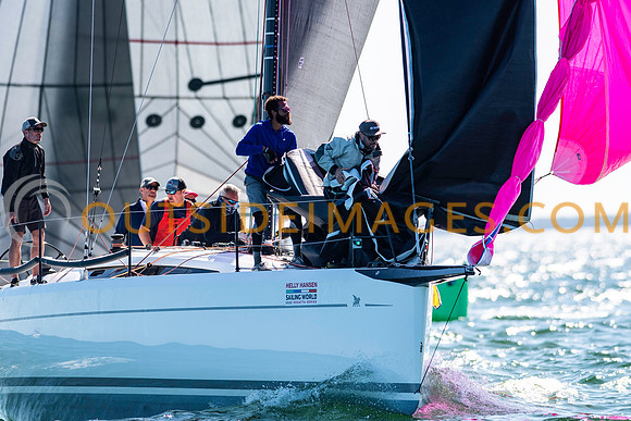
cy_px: 210
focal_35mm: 450
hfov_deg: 4.6
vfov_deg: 3.1
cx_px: 316
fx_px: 7889
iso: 250
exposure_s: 1/2500
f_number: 5
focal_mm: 300
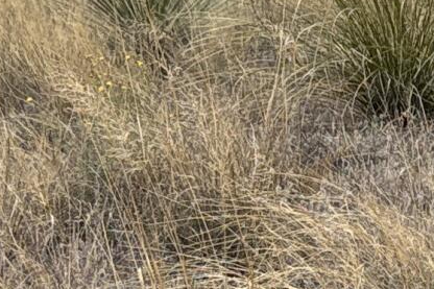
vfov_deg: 7.0
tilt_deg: -4.2
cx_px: 1056
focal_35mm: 195
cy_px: -3
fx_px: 2350
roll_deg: -3.9
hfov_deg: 9.4
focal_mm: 5.96
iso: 50
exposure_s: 1/4065
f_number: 1.6
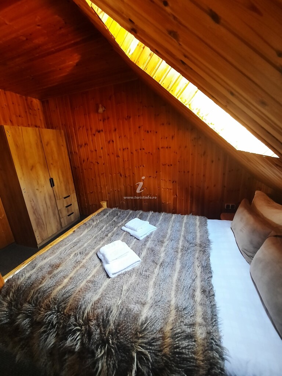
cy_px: 188
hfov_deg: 89.9
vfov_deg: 106.2
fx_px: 141
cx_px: 141
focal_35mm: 13
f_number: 2.2
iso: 200
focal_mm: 1.74
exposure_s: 1/25
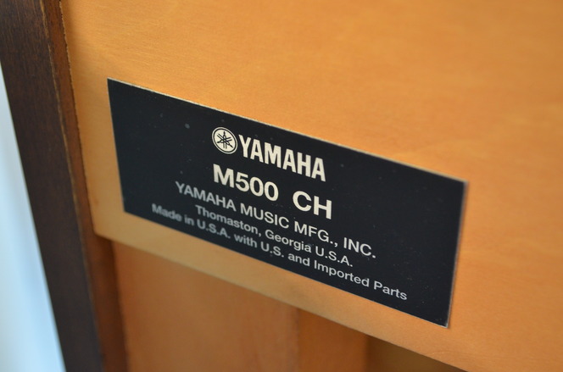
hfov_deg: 33.5
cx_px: 282
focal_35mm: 60
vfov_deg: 22.5
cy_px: 186
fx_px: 936
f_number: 5.3
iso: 1600
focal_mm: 40
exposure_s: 1/40
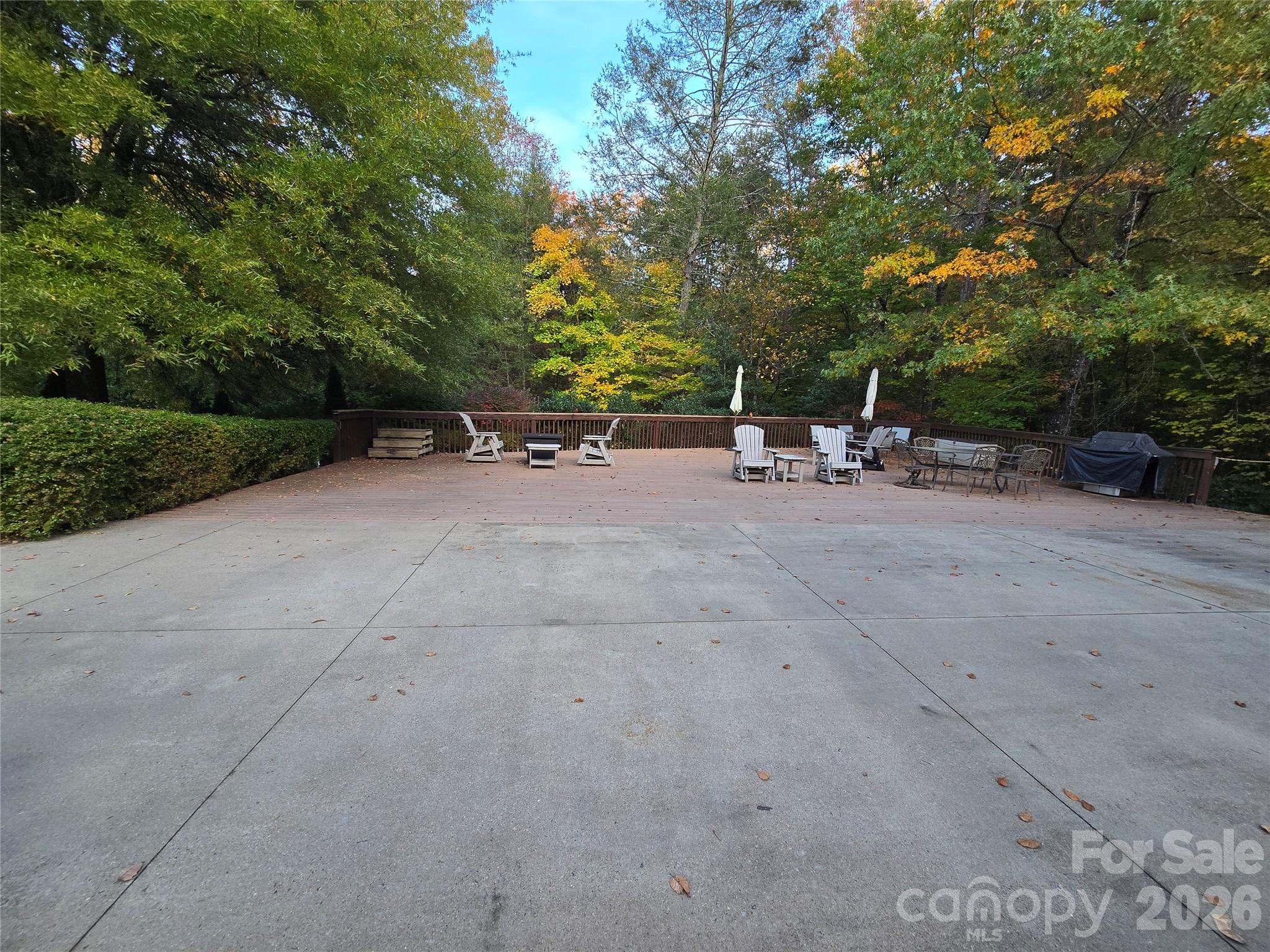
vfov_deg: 89.9
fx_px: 477
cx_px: 635
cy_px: 476
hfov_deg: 106.2
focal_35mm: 13
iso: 64
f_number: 2.2
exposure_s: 1/120
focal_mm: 2.2
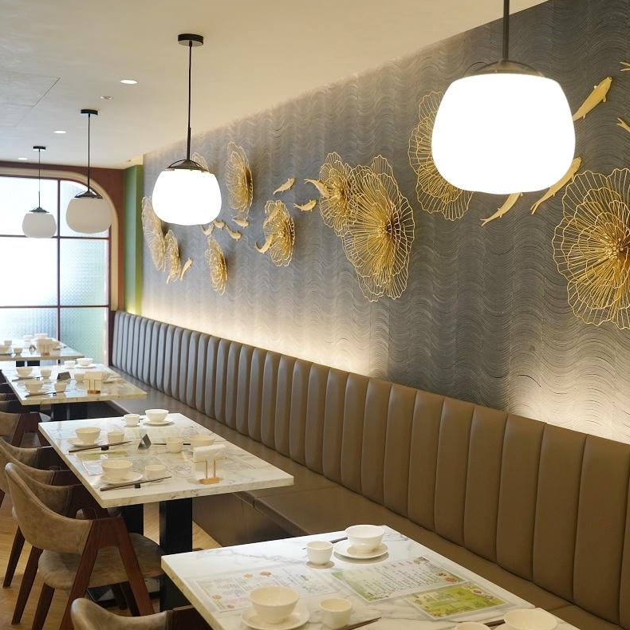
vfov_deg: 41.9
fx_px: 824
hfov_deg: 41.7
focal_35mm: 40
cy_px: 312
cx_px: 363
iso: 1600
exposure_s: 1/160
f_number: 3.5
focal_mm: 31
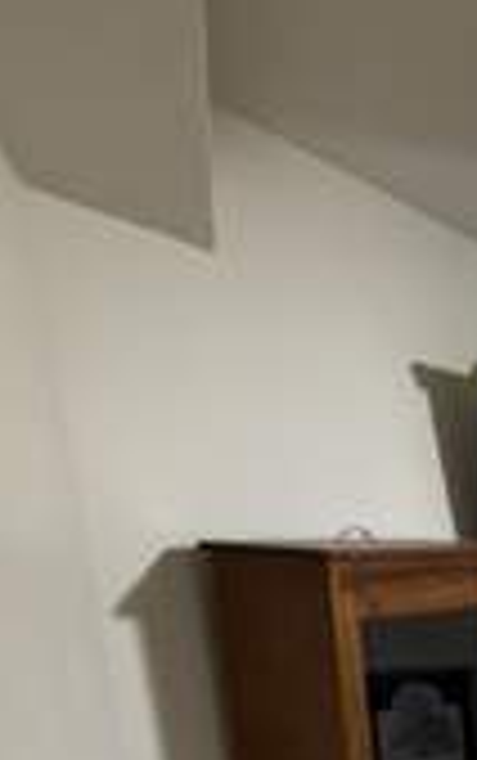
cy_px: 726
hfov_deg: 18.6
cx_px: 968
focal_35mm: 42
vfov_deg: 42.0
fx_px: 871
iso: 800
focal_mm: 2.22
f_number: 2.2
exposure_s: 1/60
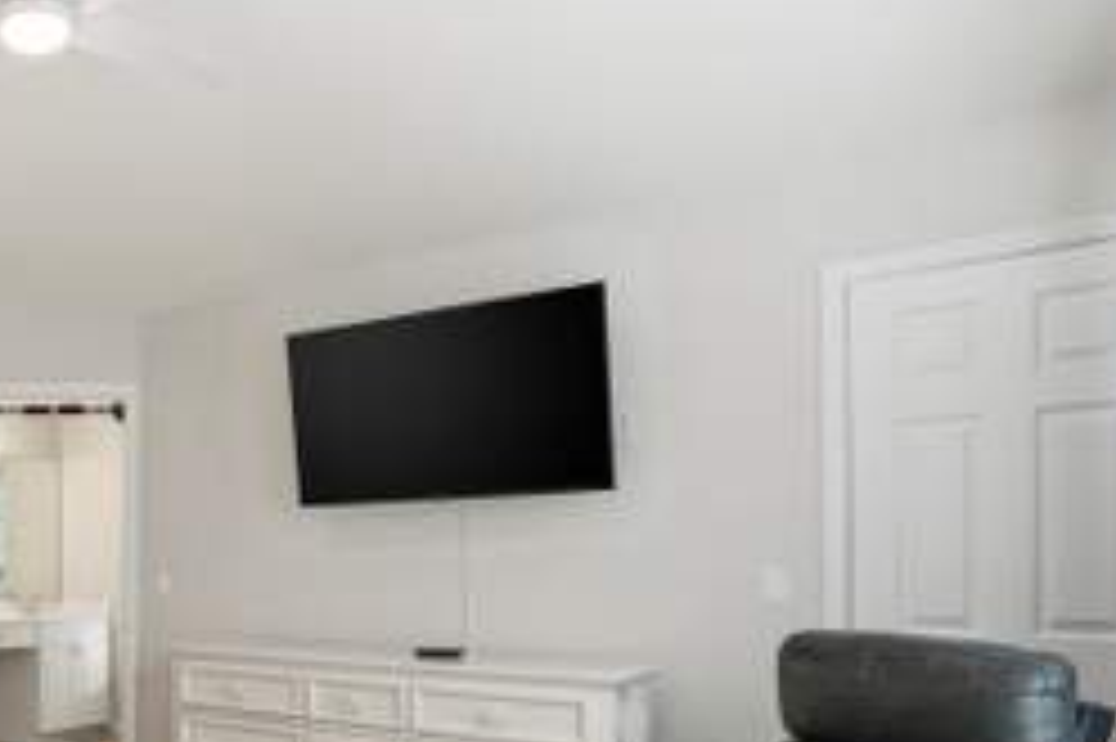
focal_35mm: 31
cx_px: 99
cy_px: 591
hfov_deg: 52.5
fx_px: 960
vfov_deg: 40.6
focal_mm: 16
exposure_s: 1/125
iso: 400
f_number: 9
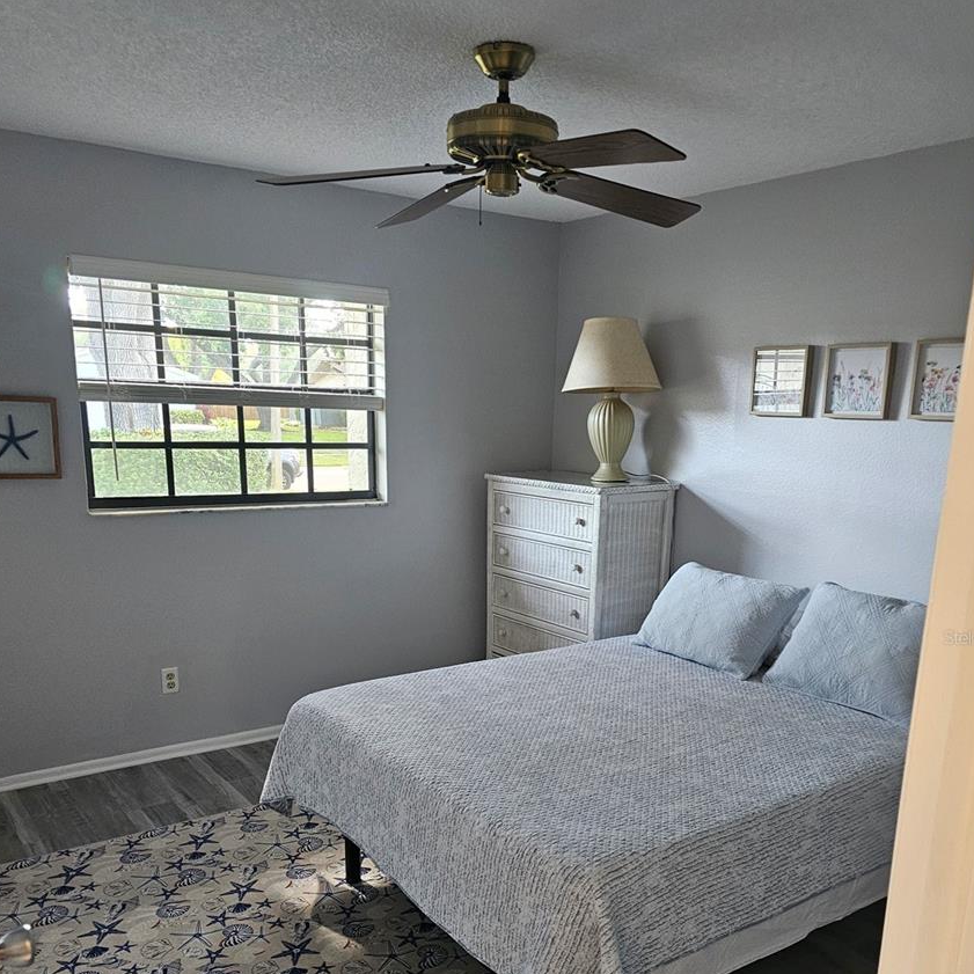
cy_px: 637
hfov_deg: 55.6
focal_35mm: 29
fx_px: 923
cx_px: 505
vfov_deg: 54.7
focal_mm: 6.3
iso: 800
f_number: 1.7
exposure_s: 1/120
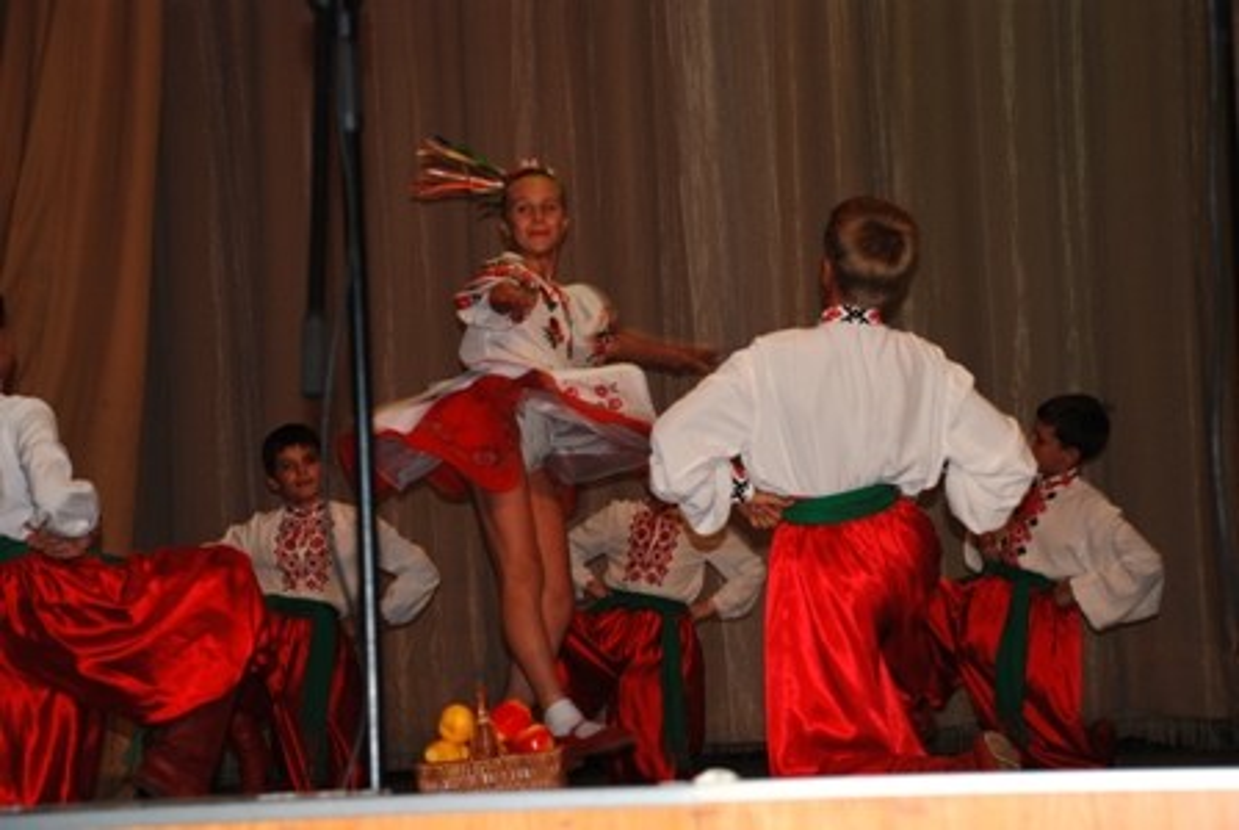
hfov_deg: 21.9
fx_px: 3205
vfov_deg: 14.8
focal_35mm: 93
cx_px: 620
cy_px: 415
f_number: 5.3
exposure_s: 1/60
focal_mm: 62
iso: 200
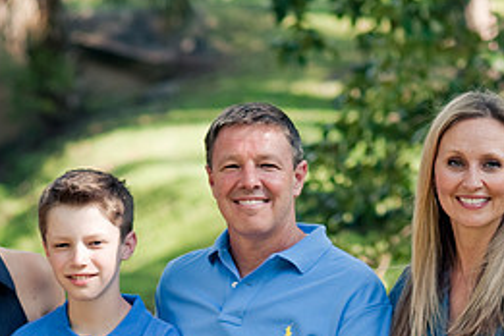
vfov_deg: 7.3
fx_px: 2646
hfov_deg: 10.9
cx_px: 322
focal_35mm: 189
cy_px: 290
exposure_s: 1/320
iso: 200
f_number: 3.5
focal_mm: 85
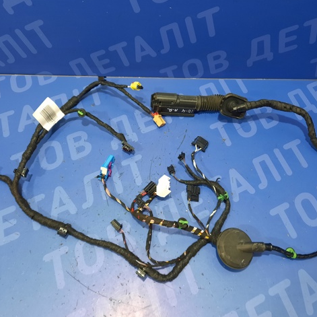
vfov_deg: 54.0
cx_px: 162
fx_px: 311
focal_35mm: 30
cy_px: 160
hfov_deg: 54.0
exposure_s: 1/33
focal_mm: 4.6
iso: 320
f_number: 2
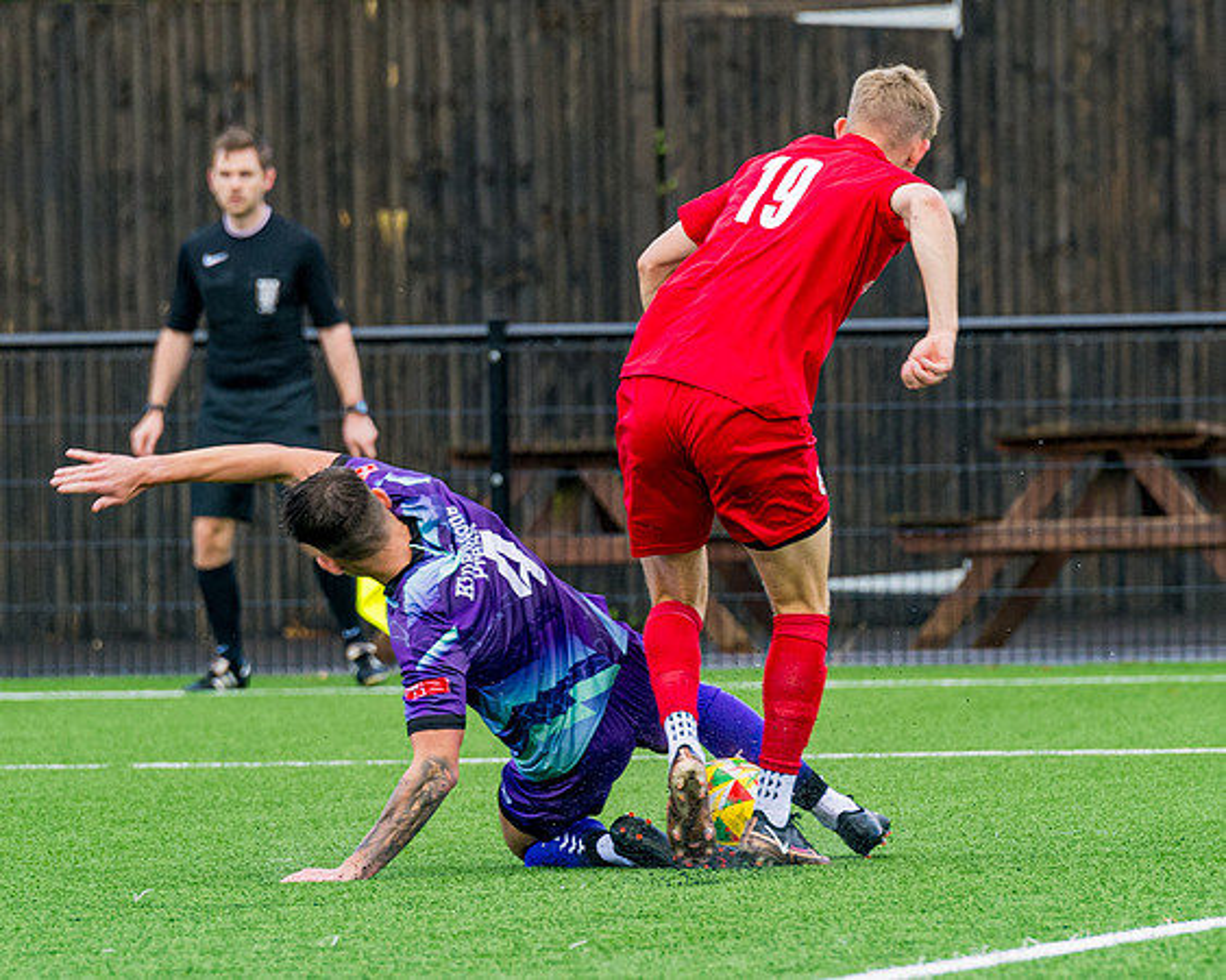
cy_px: 562
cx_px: 753
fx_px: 21555
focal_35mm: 594
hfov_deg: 3.3
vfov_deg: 2.6
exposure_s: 1/1000
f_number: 4
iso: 400
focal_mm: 200
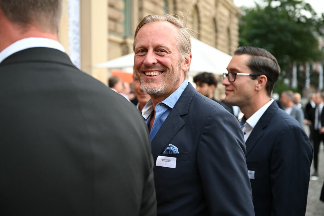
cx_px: 162
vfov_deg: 30.5
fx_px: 396
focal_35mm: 44
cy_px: 108
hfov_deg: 44.5
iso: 1250
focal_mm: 44
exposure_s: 1/200
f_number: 3.2
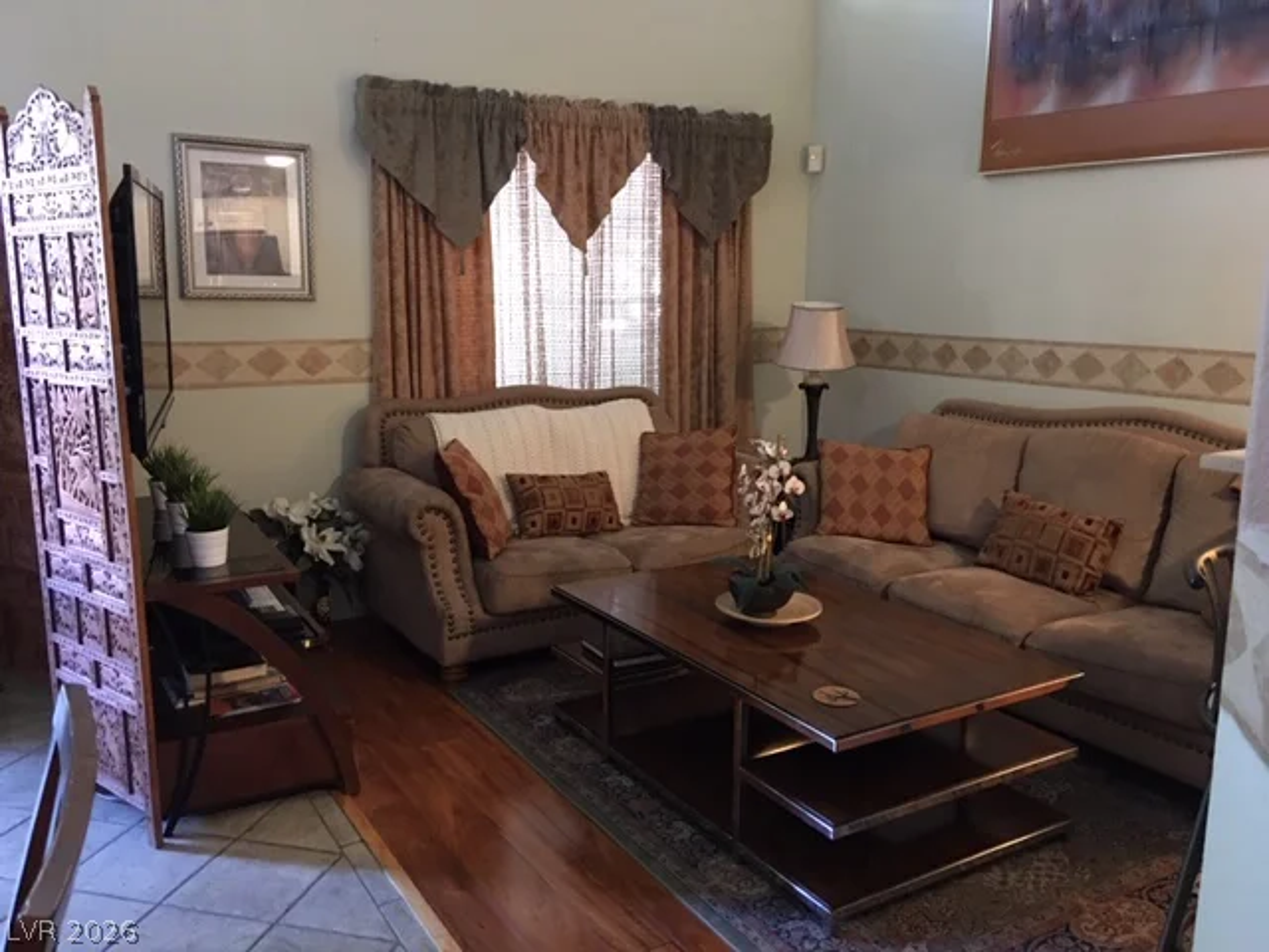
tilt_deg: -10.3
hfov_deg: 61.7
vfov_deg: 48.2
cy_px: 476
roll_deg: +0.0
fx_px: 1063
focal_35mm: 29
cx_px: 634
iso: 100
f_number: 2.2
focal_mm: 4.15
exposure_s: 1/4
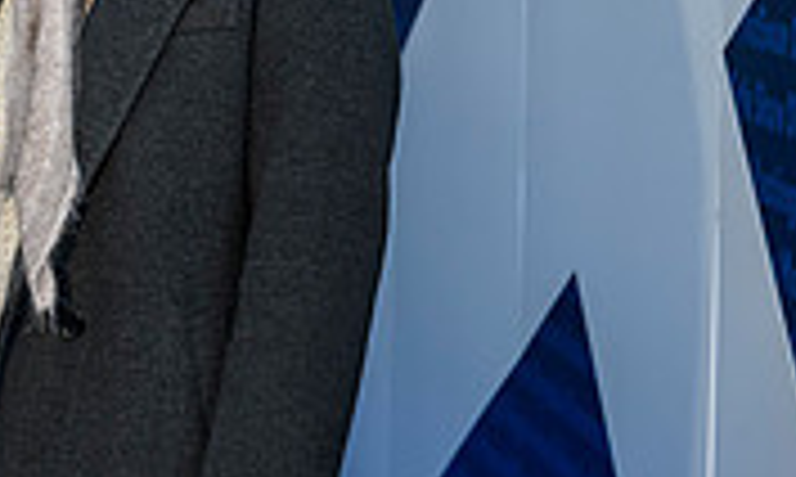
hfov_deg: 9.3
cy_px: -93
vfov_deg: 5.7
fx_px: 4803
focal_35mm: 224
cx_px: -297
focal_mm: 62
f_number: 5
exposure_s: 1/160
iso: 500
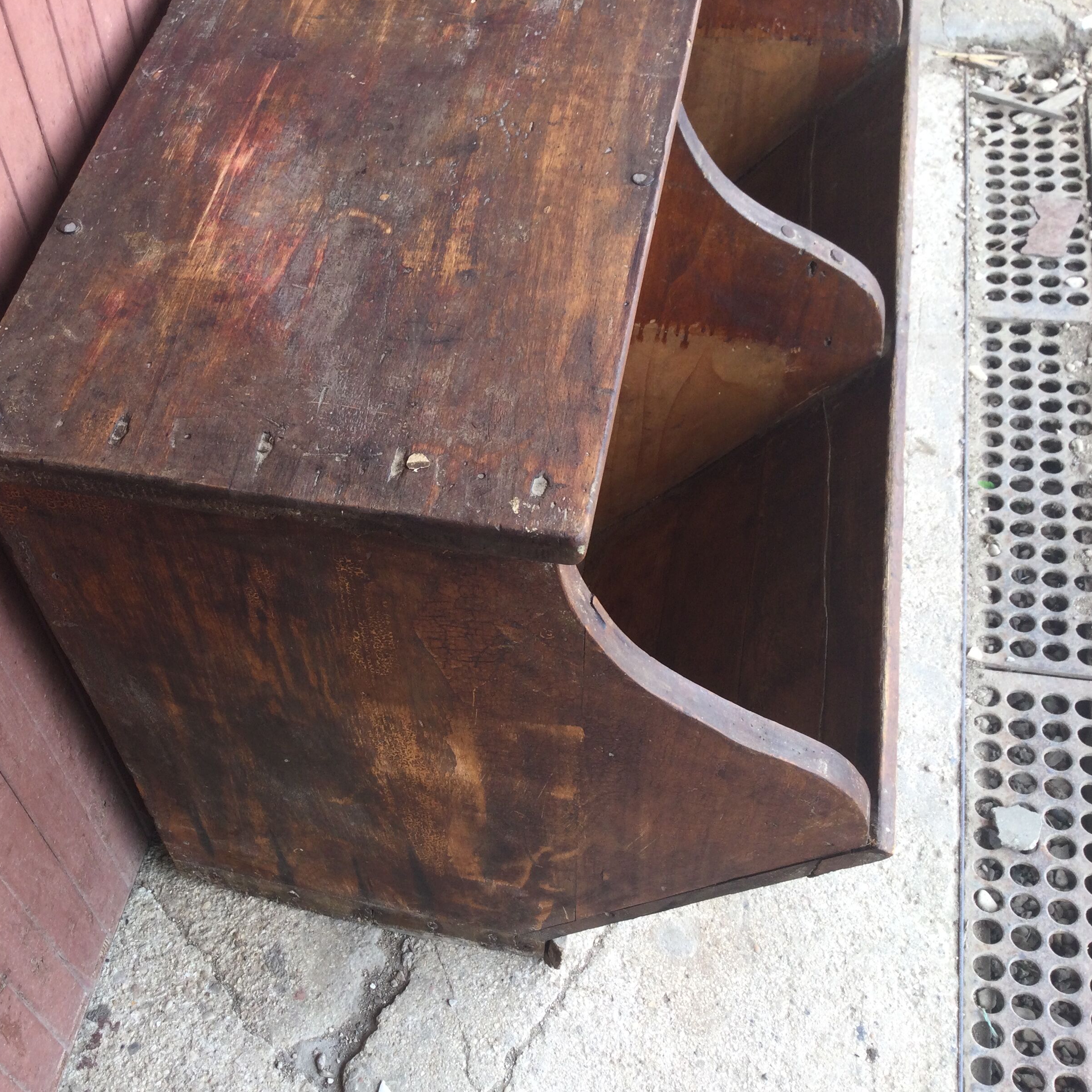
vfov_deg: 44.9
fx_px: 1321
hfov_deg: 44.3
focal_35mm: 37
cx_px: 363
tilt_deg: -54.7
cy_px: 546
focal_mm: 3.3
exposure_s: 1/50
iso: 25
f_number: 2.4
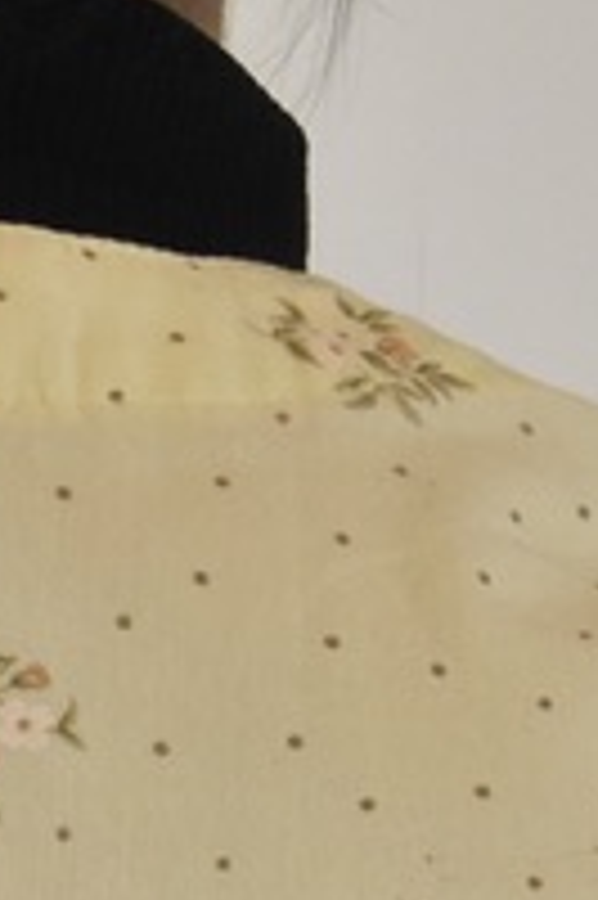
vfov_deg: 5.3
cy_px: 2210
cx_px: -670
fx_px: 9359
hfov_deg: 3.6
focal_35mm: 375
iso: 1600
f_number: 16
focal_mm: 46
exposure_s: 1/50
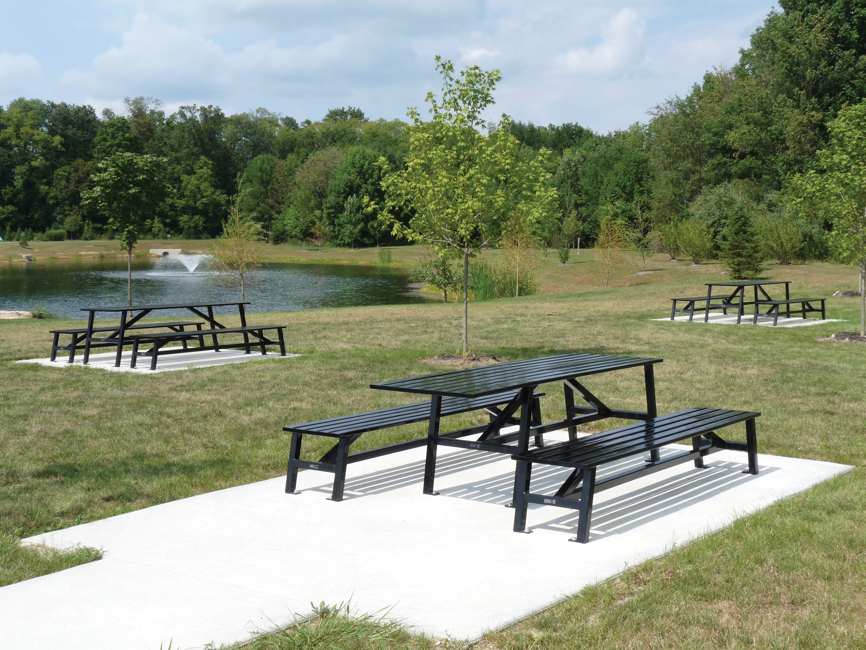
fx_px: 1226
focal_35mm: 49
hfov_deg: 38.9
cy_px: 330
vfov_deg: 29.7
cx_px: 437
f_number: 5.6
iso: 100
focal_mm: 8.5
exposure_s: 1/500
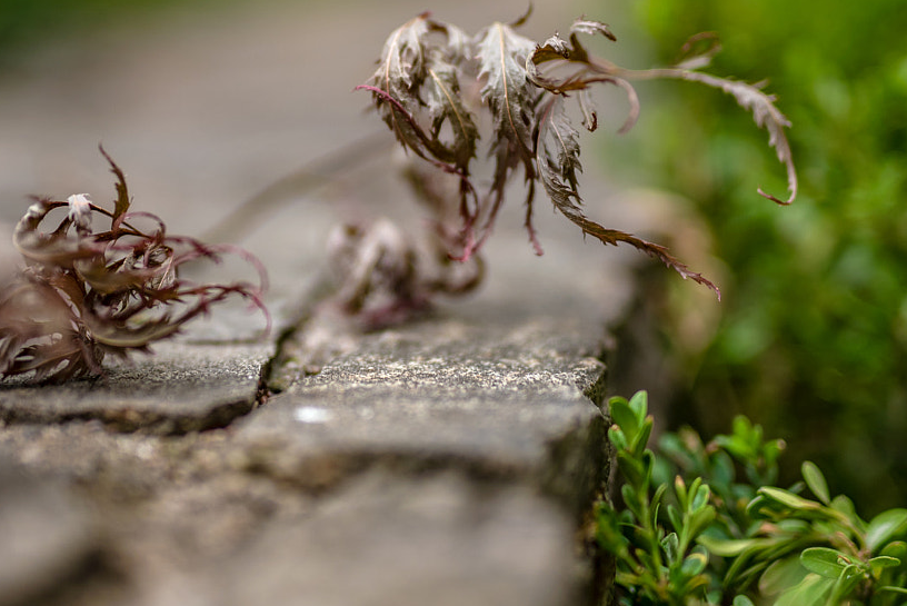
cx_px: 339
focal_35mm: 98
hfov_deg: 20.8
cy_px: 217
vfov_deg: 14.0
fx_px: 2470
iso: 100
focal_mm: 50
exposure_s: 1/250
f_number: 1.4
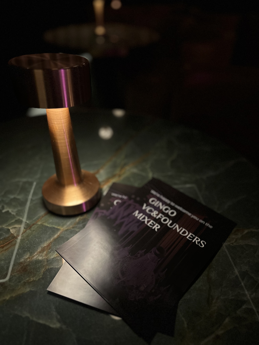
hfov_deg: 56.8
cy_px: 172
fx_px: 239
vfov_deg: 71.6
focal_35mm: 24
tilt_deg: -37.5
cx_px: 130
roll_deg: -2.1
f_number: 1.78
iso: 500
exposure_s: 1/49
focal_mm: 6.86
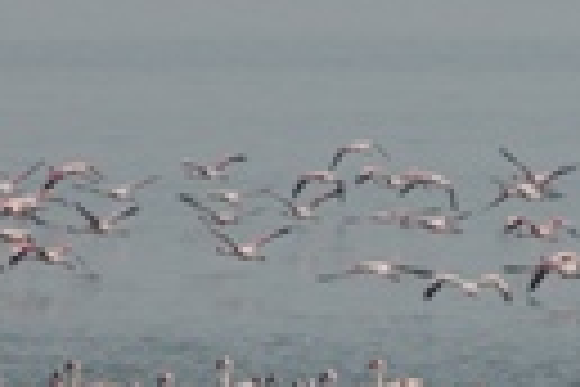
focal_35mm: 1562
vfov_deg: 0.9
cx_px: 432
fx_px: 25164
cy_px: 284
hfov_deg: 1.3
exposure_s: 1/200
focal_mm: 300
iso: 200
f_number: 16
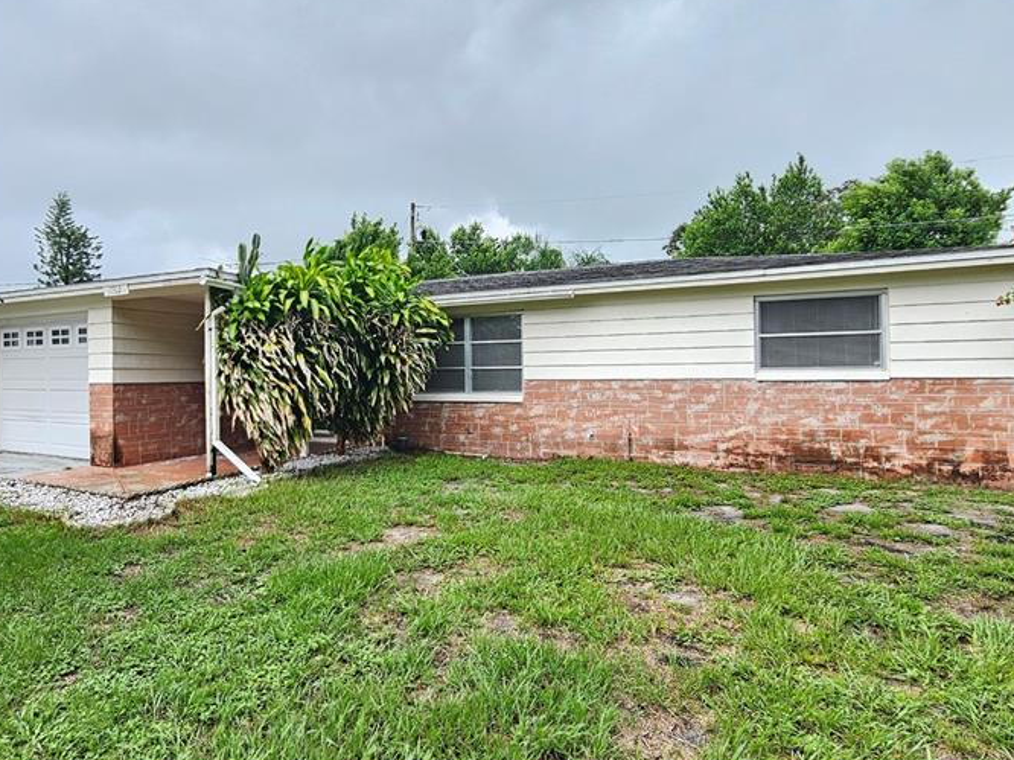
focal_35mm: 20
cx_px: 393
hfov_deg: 80.5
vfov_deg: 65.9
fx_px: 586
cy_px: 369
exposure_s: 1/145
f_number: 2.2
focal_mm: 2.2
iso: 50
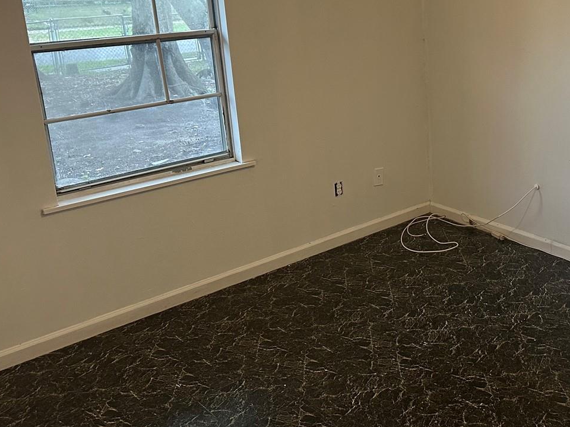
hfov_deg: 44.2
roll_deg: +0.9
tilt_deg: -15.1
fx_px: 659
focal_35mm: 40
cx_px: 467
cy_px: 136
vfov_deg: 35.5
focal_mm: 6.86
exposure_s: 1/60
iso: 320
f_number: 1.78
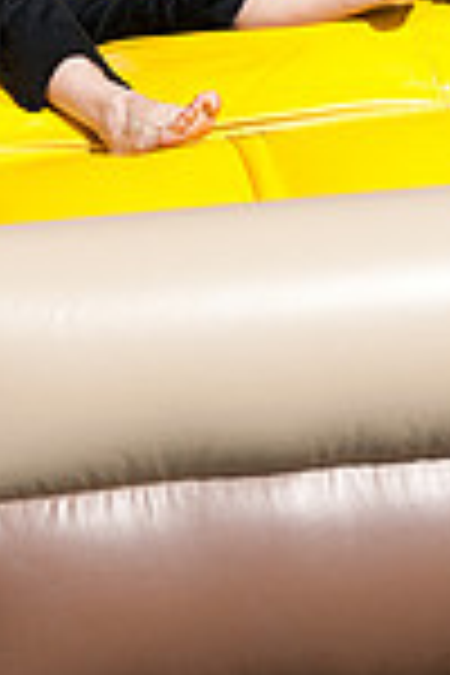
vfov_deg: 14.1
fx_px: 2700
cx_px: 2
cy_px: 45
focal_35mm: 144
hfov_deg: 9.5
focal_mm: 48
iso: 400
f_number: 5
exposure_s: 1/4000
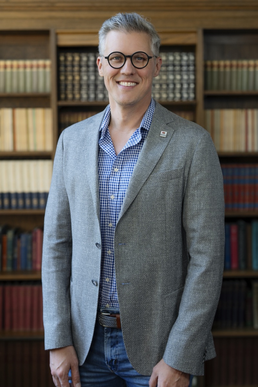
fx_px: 537
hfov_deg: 27.0
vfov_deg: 39.6
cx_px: 129
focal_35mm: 50
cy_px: 194
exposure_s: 1/250
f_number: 2
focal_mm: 50
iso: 200
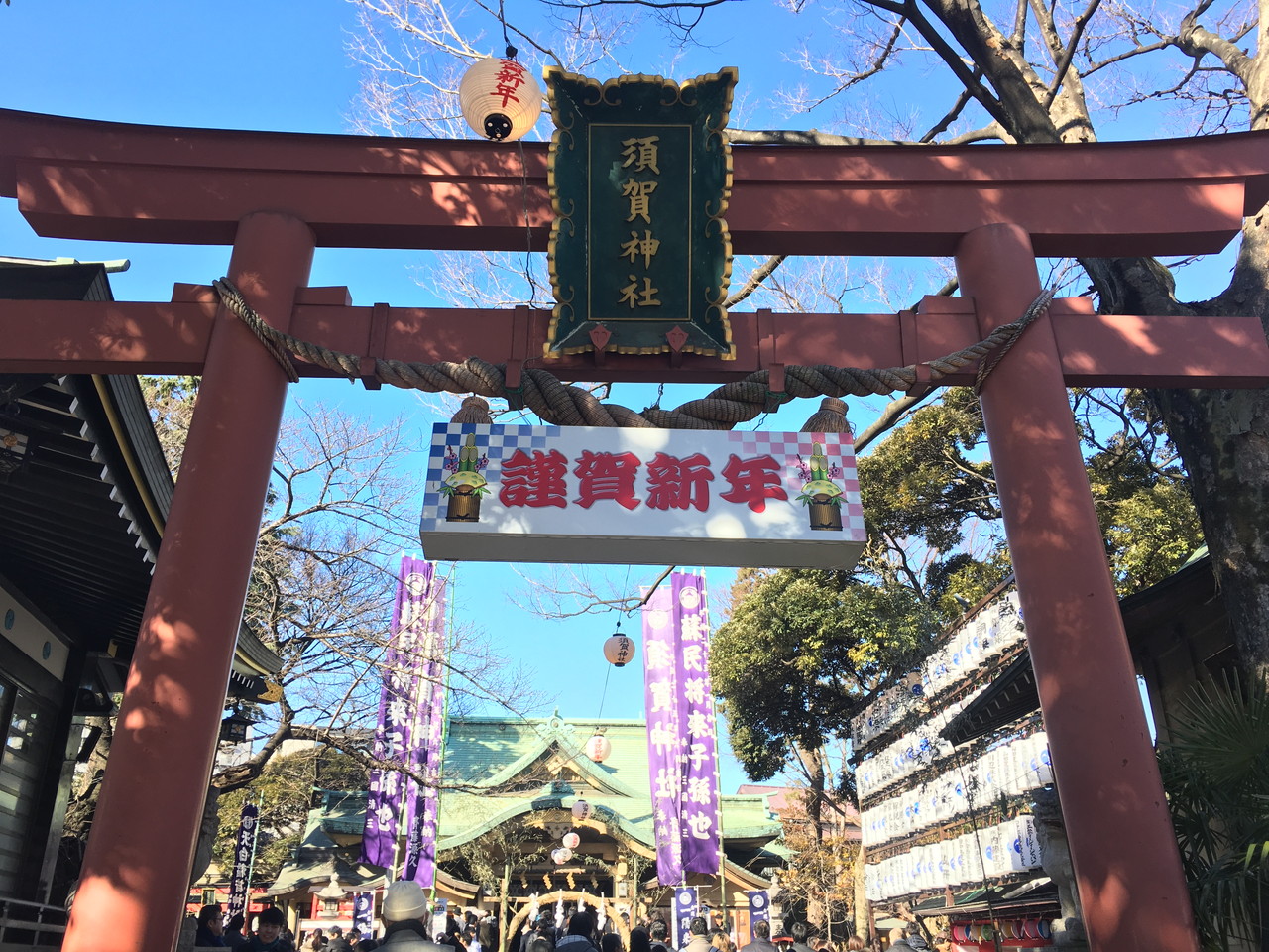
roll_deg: -0.4
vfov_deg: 48.2
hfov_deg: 61.7
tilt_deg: +23.9
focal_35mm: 29
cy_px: 476
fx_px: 1063
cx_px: 634
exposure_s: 1/343
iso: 25
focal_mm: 4.15
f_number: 2.2
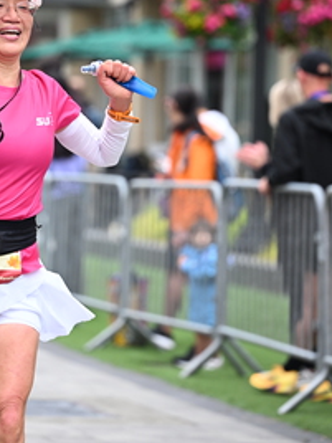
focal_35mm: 227
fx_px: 2903
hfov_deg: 6.5
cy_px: 106
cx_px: 42
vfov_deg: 8.7
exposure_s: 1/1600
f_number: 2.8
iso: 640
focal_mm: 115
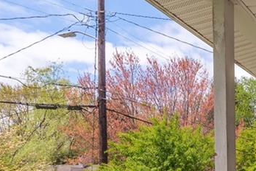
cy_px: 193
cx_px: 293
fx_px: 356
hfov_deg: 33.6
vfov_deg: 24.9
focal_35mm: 50
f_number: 7.1
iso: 320
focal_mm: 17
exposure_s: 1/1250
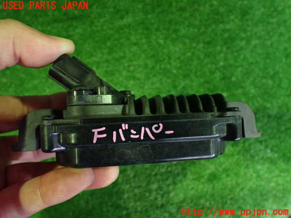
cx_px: 146
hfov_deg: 60.0
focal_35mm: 30
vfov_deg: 46.8
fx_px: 252
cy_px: 109
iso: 800
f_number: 2.3
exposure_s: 1/40
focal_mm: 5.4
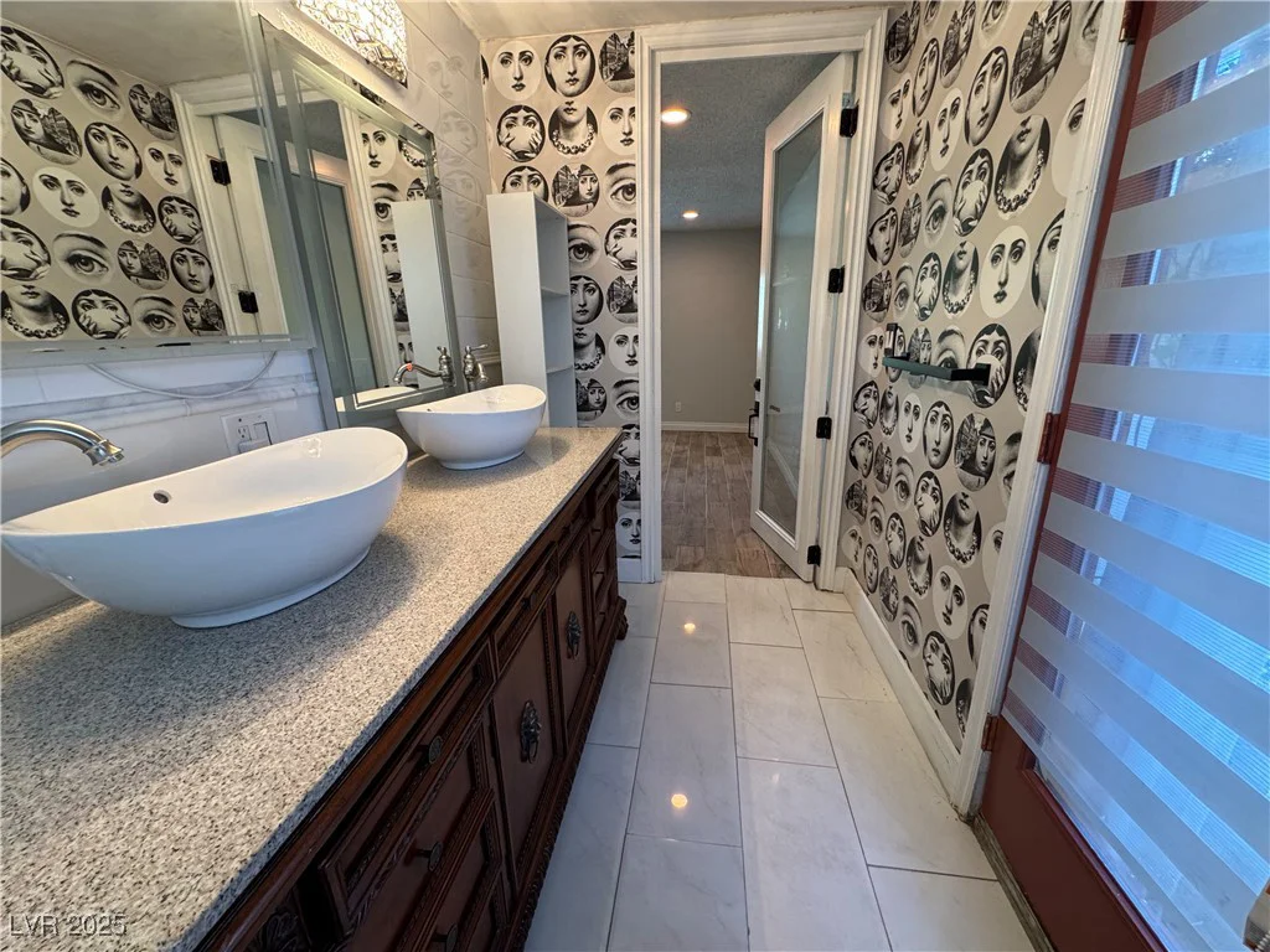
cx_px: 635
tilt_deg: -16.1
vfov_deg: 85.7
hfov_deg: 102.1
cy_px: 476
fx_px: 514
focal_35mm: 14
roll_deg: +0.5
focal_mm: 2.22
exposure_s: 1/60
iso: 250
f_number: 2.2
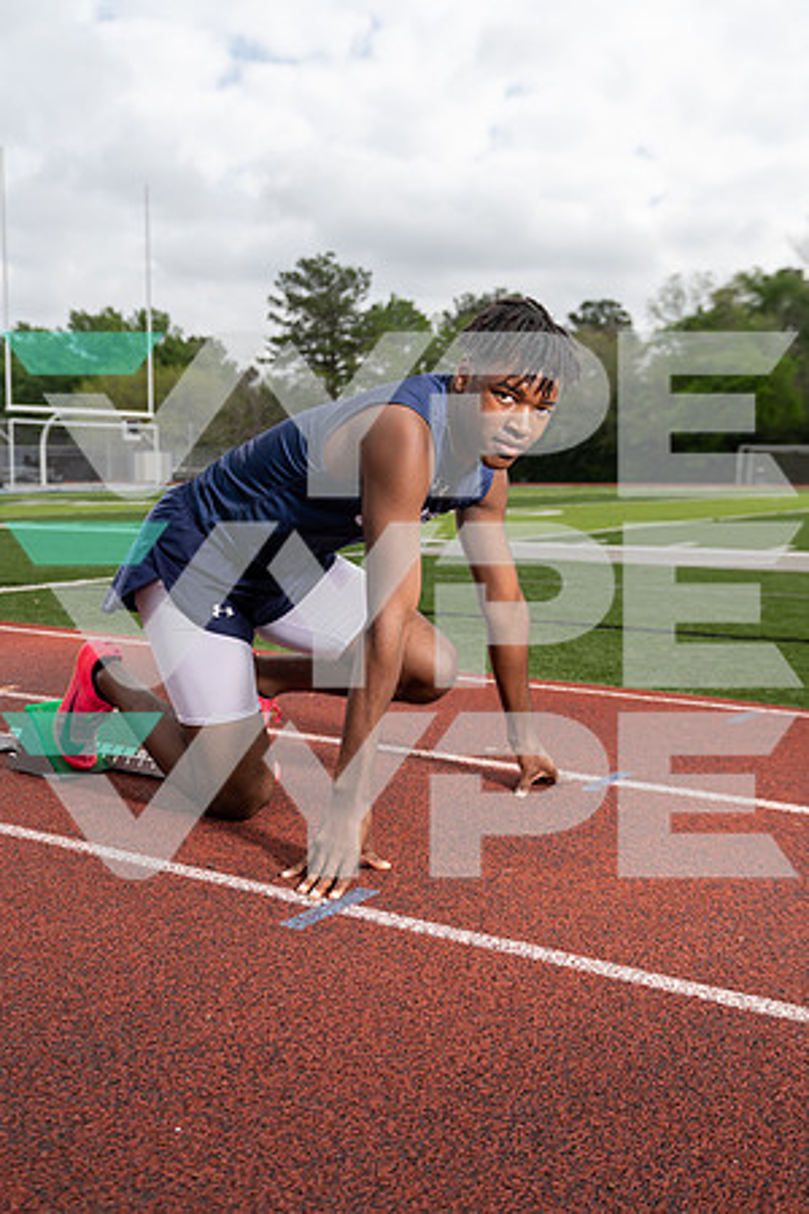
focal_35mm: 37
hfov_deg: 35.9
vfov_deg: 51.9
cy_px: 607
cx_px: 404
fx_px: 1247
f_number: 4
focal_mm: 37
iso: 250
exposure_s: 1/1600
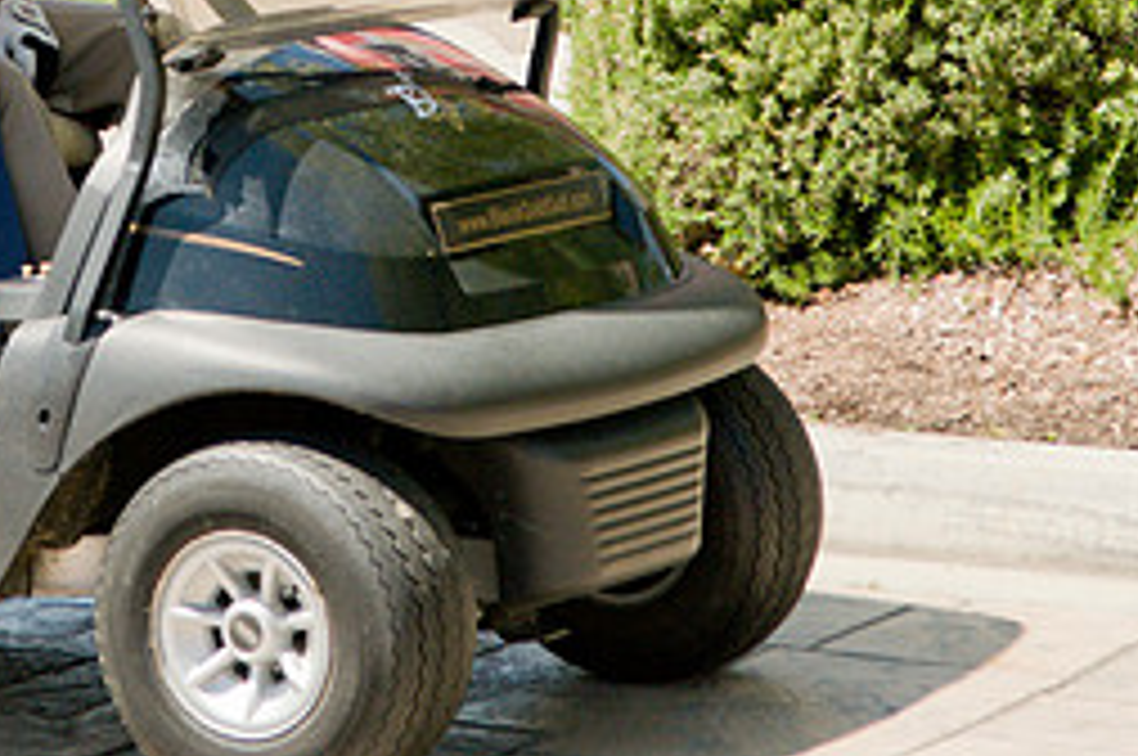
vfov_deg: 7.2
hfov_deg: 10.9
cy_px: -106
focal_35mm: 189
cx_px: 265
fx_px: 5967
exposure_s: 1/800
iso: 400
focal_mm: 55
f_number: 7.1
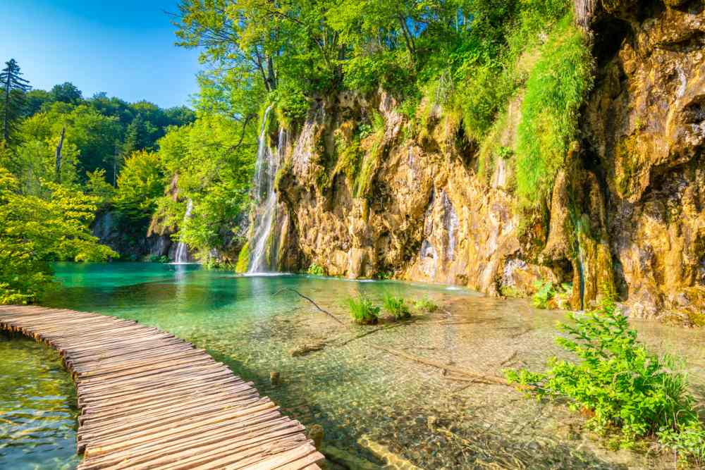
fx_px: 313
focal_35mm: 16
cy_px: 235
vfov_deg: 73.8
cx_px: 352
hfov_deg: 96.7
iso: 100
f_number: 10
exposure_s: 1/25
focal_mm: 11
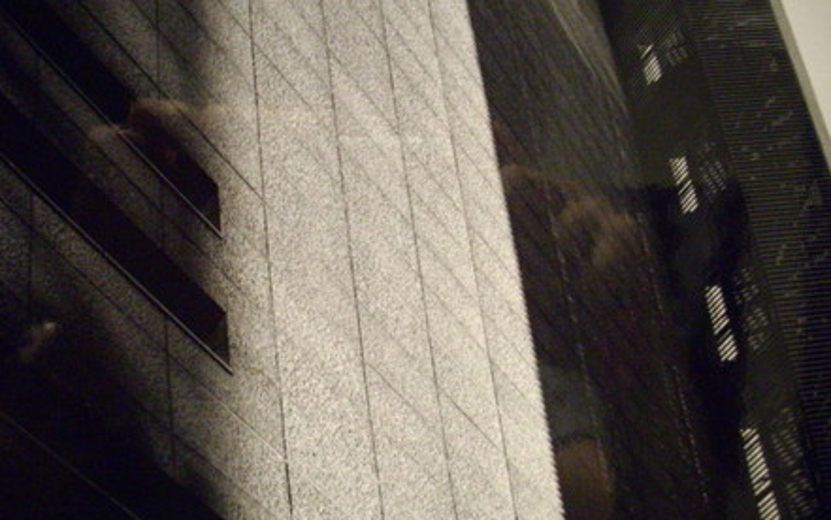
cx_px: 409
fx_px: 906
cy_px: 256
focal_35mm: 40
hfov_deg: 49.3
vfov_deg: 32.0
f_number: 2.8
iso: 400
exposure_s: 1/40
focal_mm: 6.2
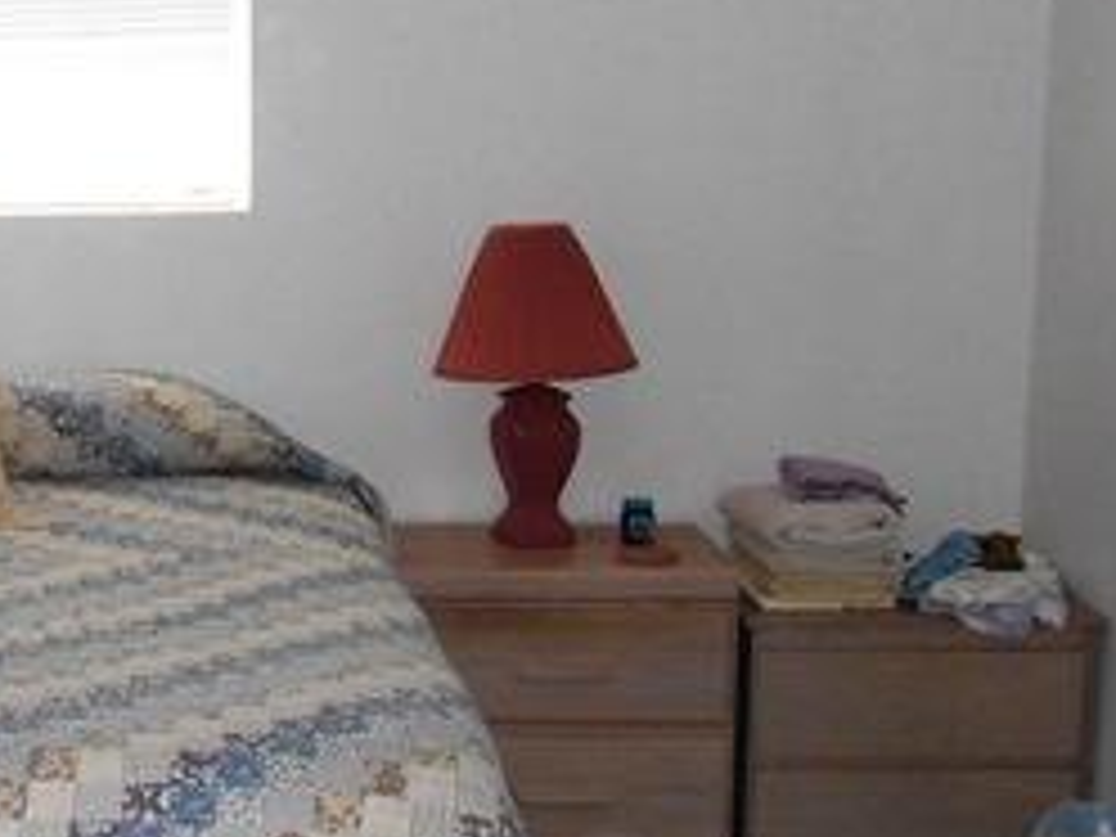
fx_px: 2160
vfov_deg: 21.9
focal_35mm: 67
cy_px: 436
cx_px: -130
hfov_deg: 26.5
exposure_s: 1/25
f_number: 3.4
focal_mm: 4.7
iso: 200
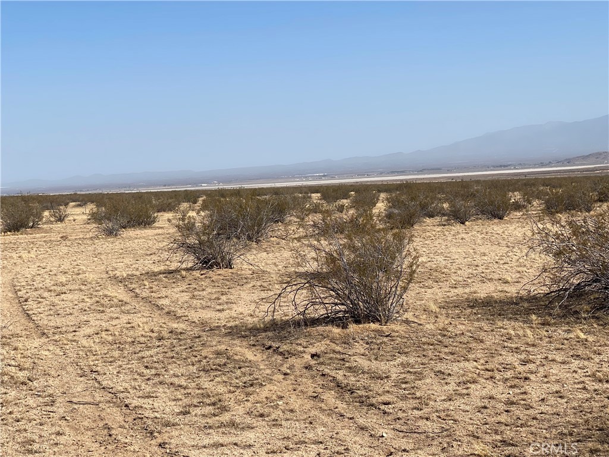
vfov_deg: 22.9
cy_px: 228
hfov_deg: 30.3
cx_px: 304
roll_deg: +3.9
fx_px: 1126
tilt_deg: -3.1
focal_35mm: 64
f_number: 2.2
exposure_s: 1/2597
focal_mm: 7.5
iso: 32
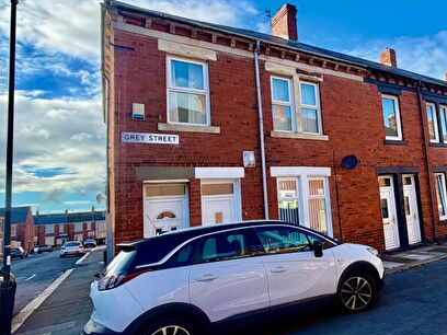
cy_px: 164
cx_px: 366
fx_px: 310
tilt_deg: +7.1
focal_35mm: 24
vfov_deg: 56.8
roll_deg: +1.6
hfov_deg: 64.4
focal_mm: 2.22
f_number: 2.2
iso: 40
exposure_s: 1/742
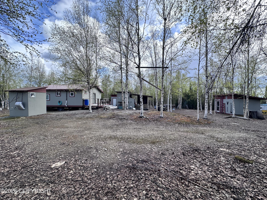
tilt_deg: -0.7
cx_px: 134
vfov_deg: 85.7
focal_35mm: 14
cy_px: 100
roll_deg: -0.3
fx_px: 108
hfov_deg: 102.1
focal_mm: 2.22
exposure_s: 1/673
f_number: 2.2
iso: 40
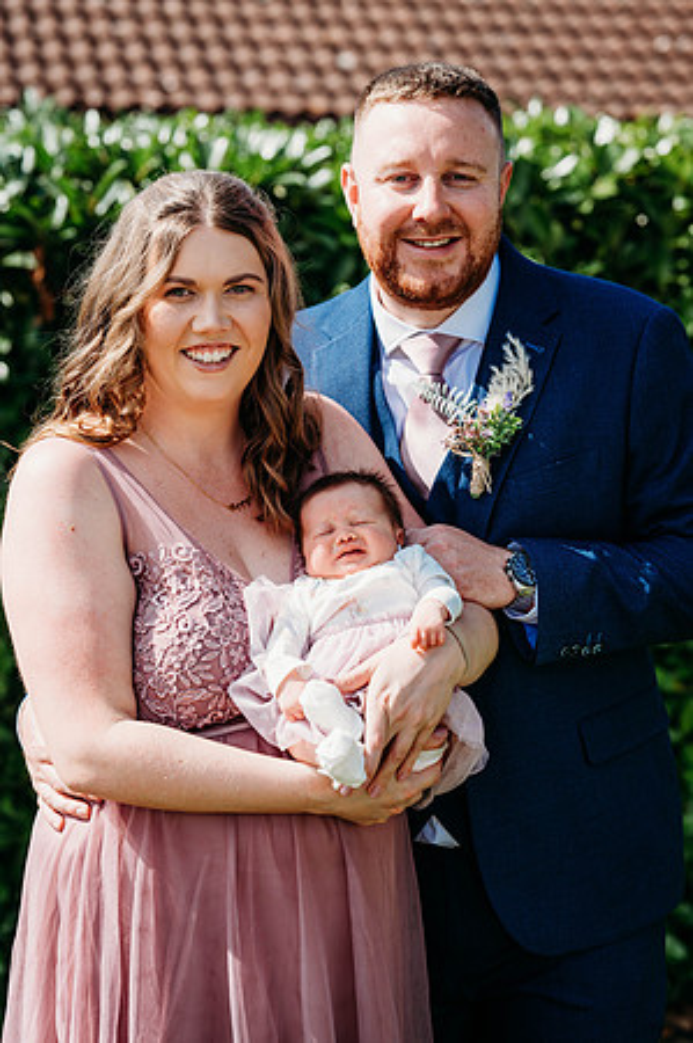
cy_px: 522
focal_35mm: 85
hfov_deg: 16.0
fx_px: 2460
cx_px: 346
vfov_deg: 23.9
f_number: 4
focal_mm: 85
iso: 100
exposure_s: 1/1250
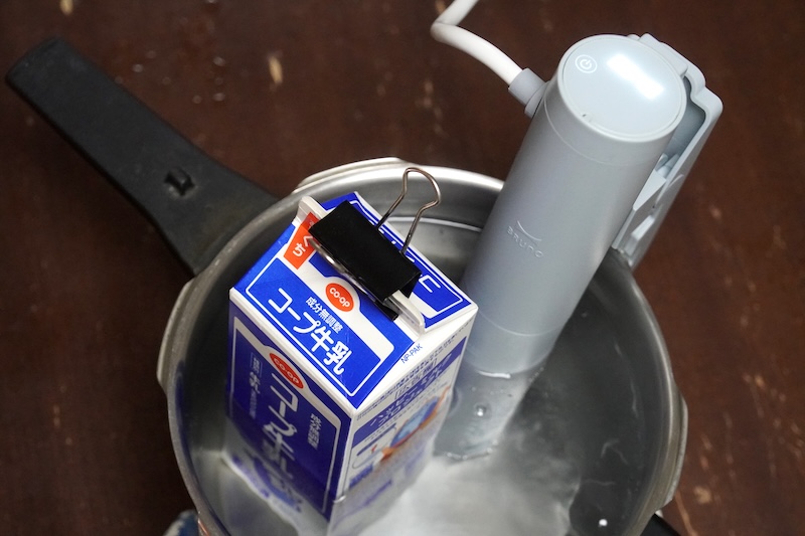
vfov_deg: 17.8
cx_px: 402
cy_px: 268
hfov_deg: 26.5
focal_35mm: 76
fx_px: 1710
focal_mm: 51
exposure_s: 1/100
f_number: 4.5
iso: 5000
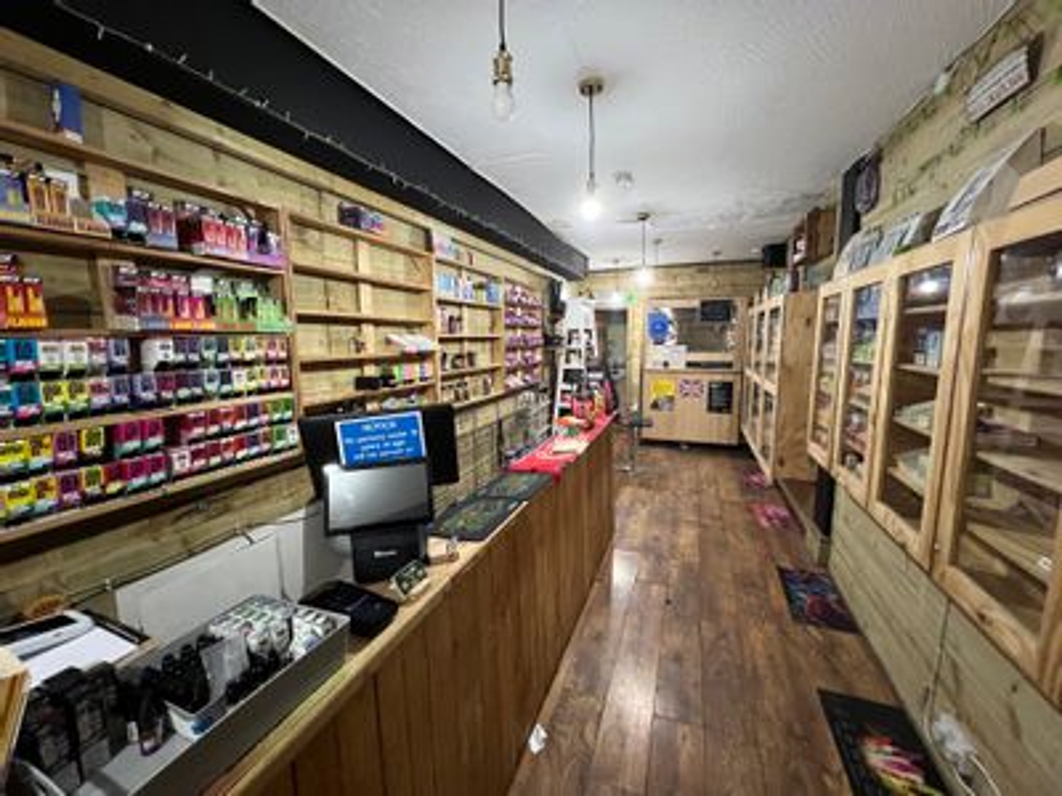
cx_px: 531
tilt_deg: -7.7
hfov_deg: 106.2
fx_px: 399
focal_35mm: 13
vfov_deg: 89.9
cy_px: 398
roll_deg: +0.4
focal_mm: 1.57
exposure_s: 1/50
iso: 640
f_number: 1.8
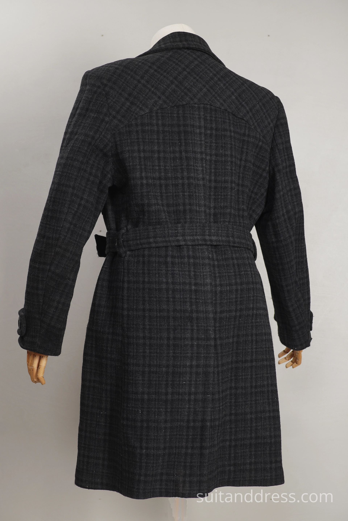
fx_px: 696
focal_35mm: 48
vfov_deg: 41.1
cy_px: 260
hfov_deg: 28.1
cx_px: 174
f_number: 3.5
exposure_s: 1/30
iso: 200
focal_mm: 32
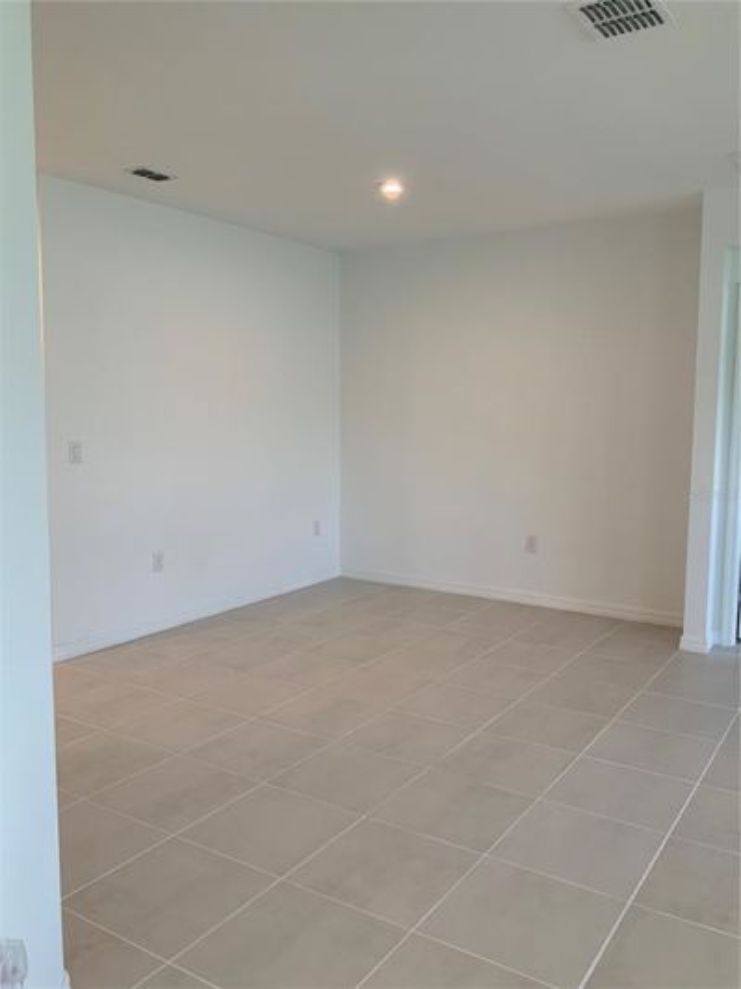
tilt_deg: -6.7
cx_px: 370
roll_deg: +0.6
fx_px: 828
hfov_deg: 48.2
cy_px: 494
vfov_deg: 61.7
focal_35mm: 29
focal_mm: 3
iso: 40
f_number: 1.8
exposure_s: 1/60
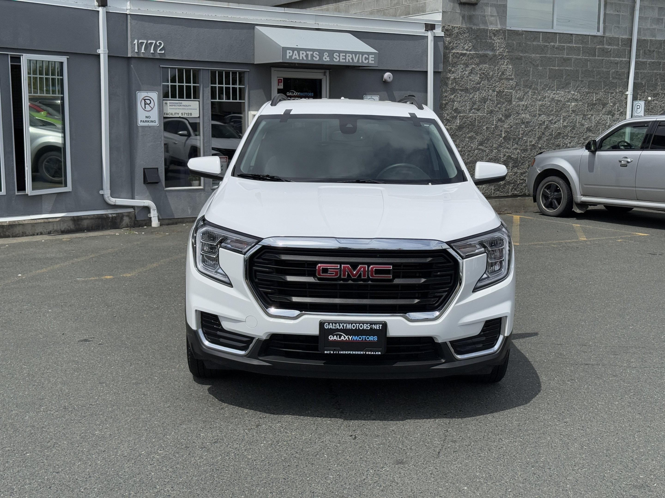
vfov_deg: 30.3
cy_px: 249
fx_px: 922
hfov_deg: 39.7
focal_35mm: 48
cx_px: 332
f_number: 1.78
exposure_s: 1/11364
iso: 64
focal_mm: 6.76
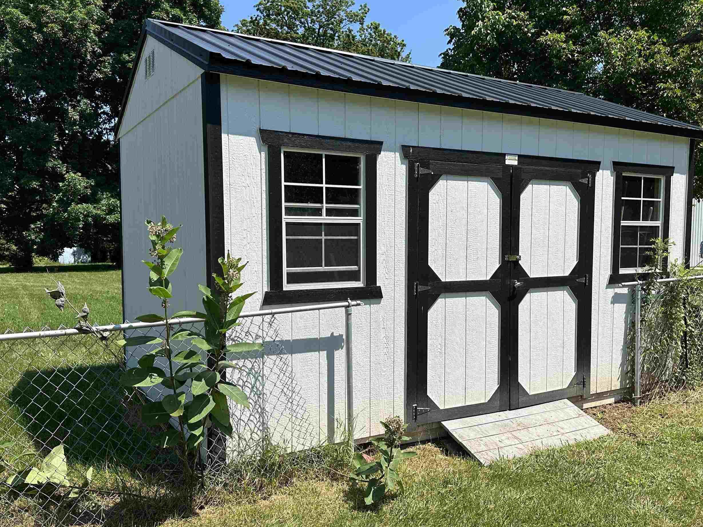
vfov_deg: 46.8
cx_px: 366
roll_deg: +0.1
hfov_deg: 59.9
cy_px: 281
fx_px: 609
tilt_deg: -3.7
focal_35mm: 30
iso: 80
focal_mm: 6.86
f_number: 1.78
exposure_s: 1/4016
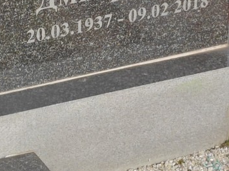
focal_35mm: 205
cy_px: 2
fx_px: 1356
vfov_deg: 7.2
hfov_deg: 9.7
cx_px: 140
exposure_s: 1/620
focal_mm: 5.52
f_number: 1.9
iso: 100
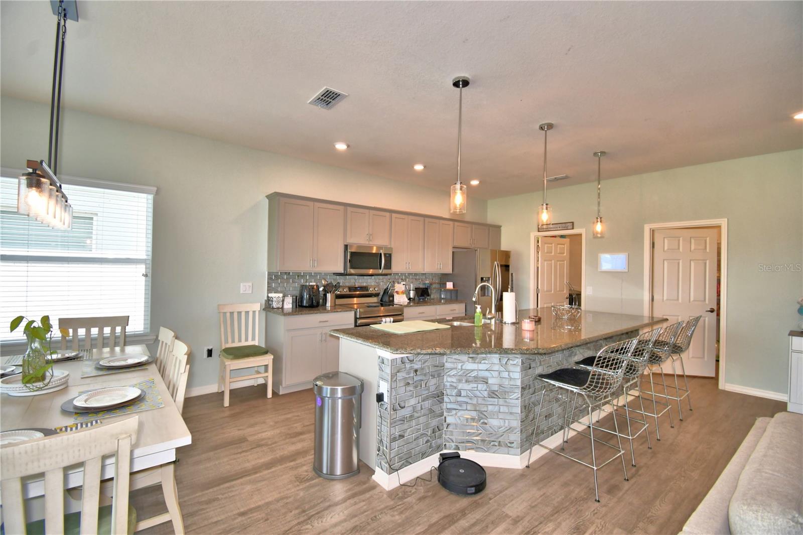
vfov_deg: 77.3
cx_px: 402
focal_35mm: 15
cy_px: 268
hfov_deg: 100.4
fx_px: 334
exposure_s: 1/60
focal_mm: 10
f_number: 4.5
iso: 160
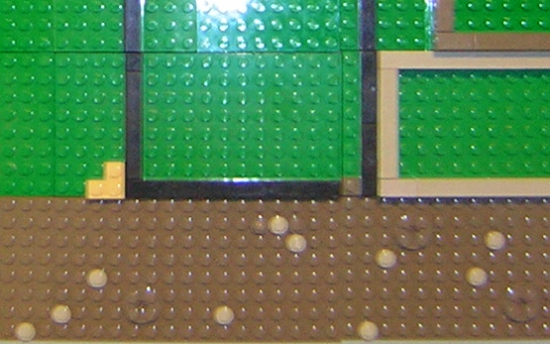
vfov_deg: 11.7
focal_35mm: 110
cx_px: 214
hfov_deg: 18.9
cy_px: -47
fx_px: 1649
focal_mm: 4.7
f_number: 2.6
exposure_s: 1/4.4
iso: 79
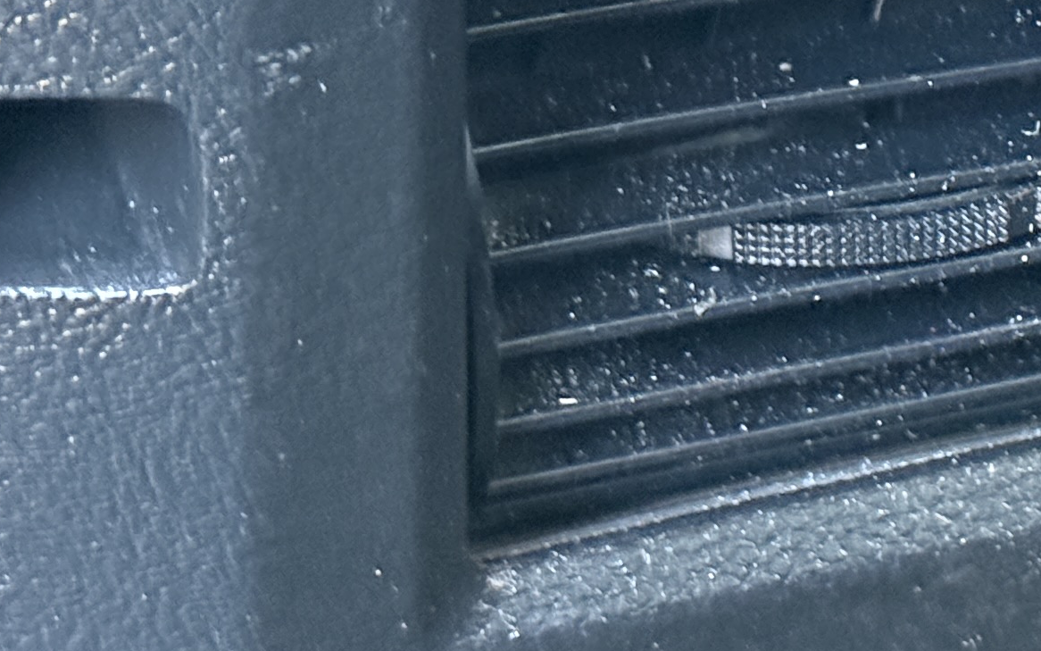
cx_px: 1387
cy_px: 127
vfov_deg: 7.4
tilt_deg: -31.6
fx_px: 4994
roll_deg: -5.1
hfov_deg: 11.6
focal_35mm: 176
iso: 640
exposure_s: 1/30
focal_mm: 6.76
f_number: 1.78
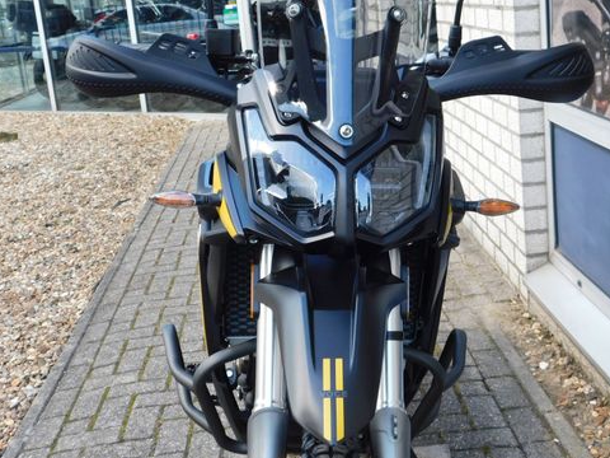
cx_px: 338
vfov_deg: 30.2
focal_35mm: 48
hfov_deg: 39.6
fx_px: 846
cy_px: 182
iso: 125
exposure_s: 1/160
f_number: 3.5
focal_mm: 6.3
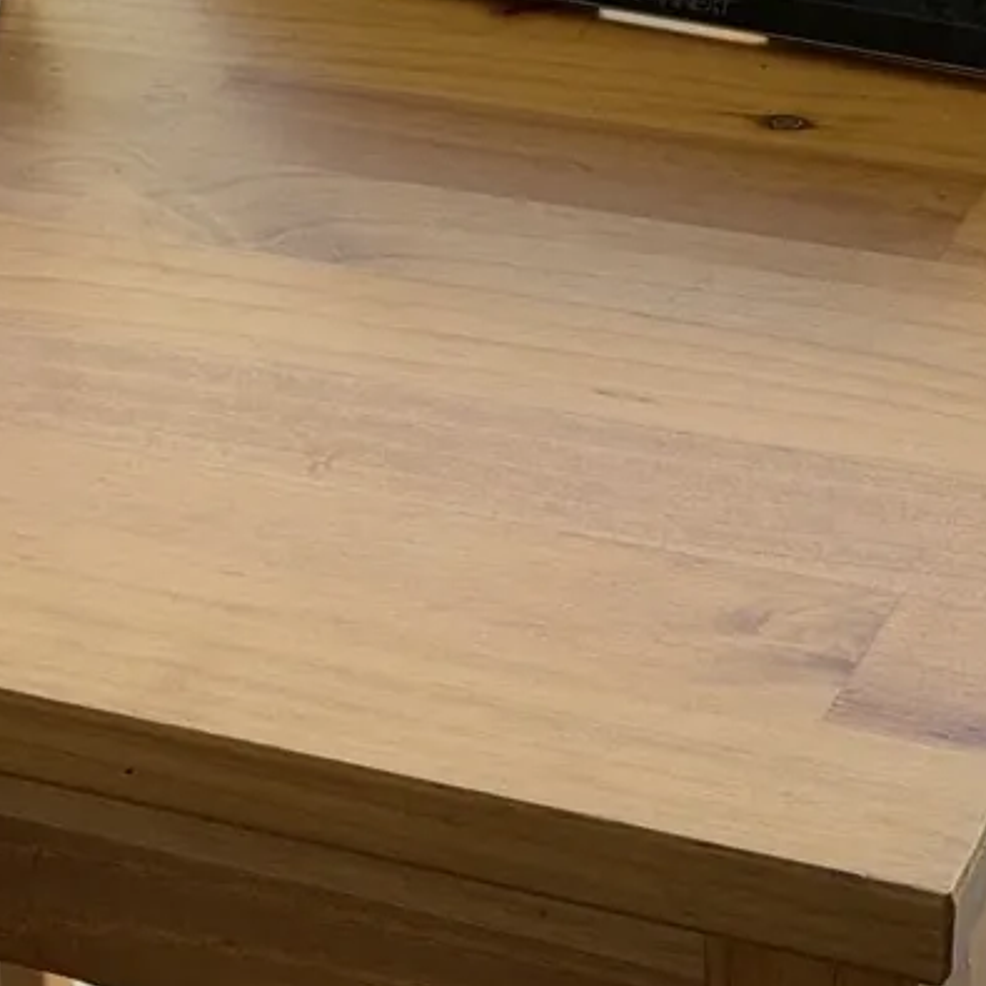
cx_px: 160
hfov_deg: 13.4
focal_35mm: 129
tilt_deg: -21.2
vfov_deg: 13.2
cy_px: -115
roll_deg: +2.1
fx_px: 4157
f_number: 1.78
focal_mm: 6.76
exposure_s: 1/170
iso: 64
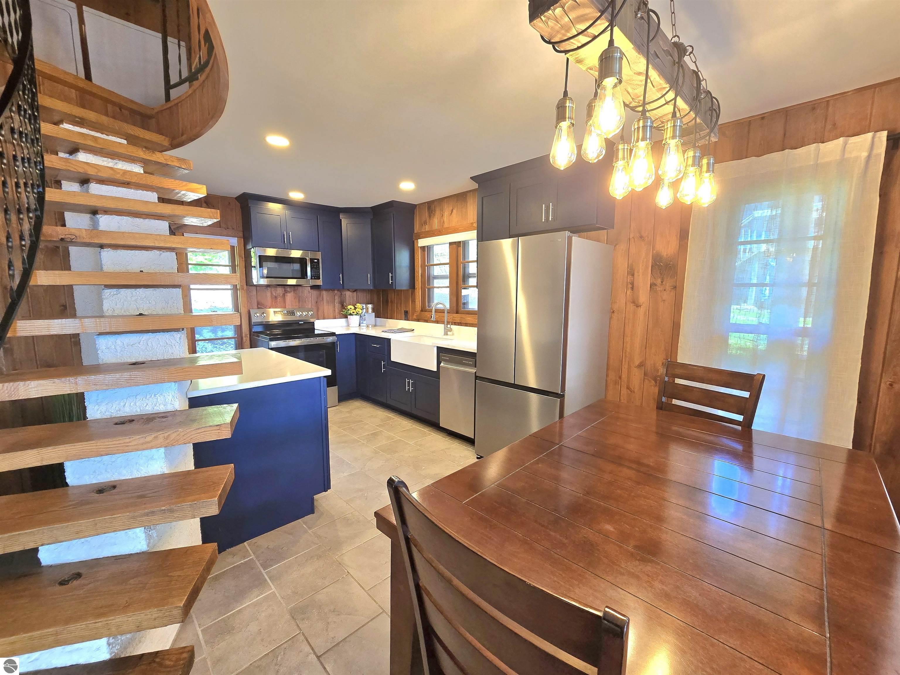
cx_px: 450
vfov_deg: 89.9
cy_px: 338
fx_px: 338
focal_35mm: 13
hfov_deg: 106.2
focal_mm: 2.2
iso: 125
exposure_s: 1/60.2
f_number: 2.2
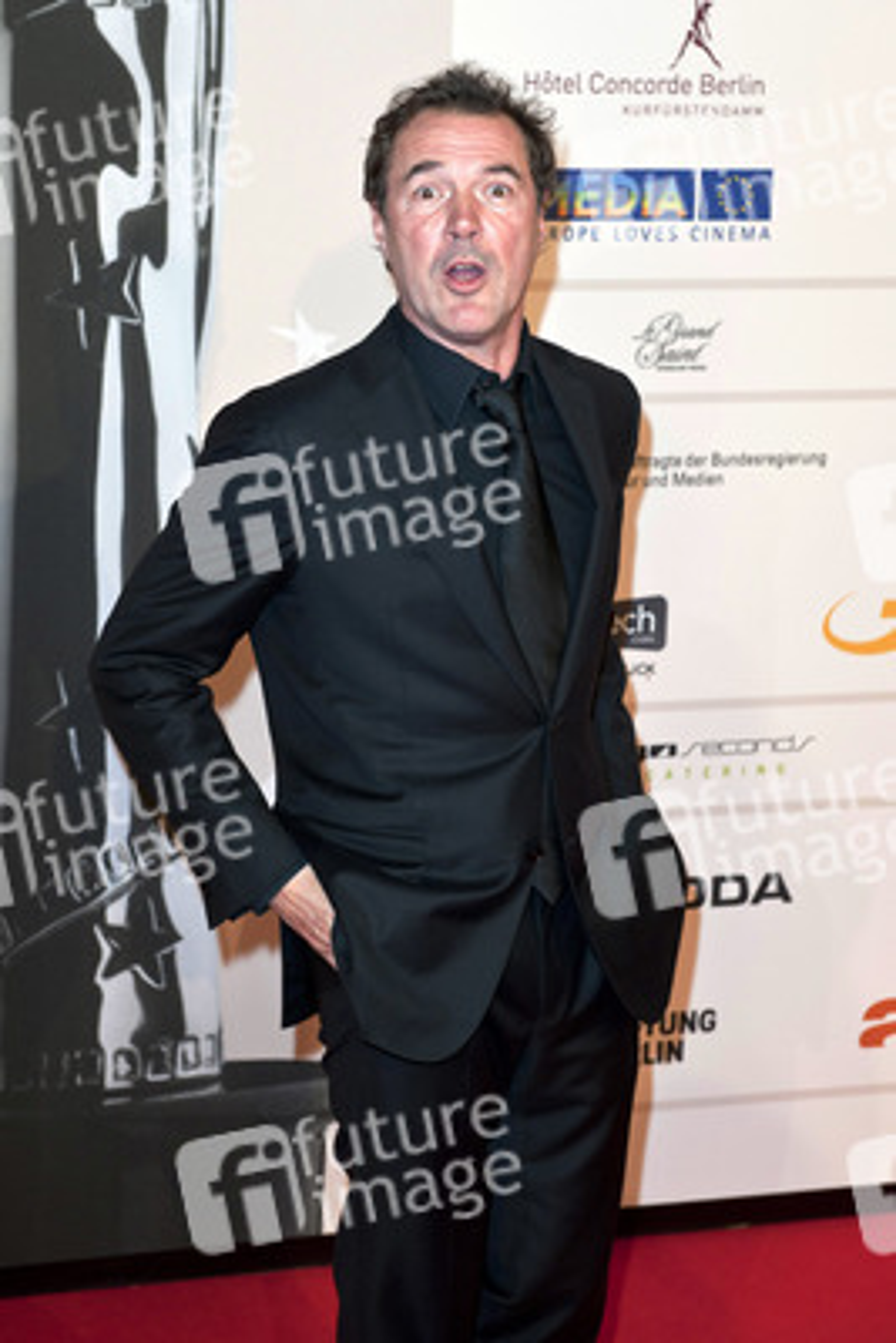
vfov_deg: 30.5
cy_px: 672
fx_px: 2462
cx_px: 448
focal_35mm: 66
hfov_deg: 20.6
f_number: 5.6
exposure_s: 1/250
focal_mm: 66
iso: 800
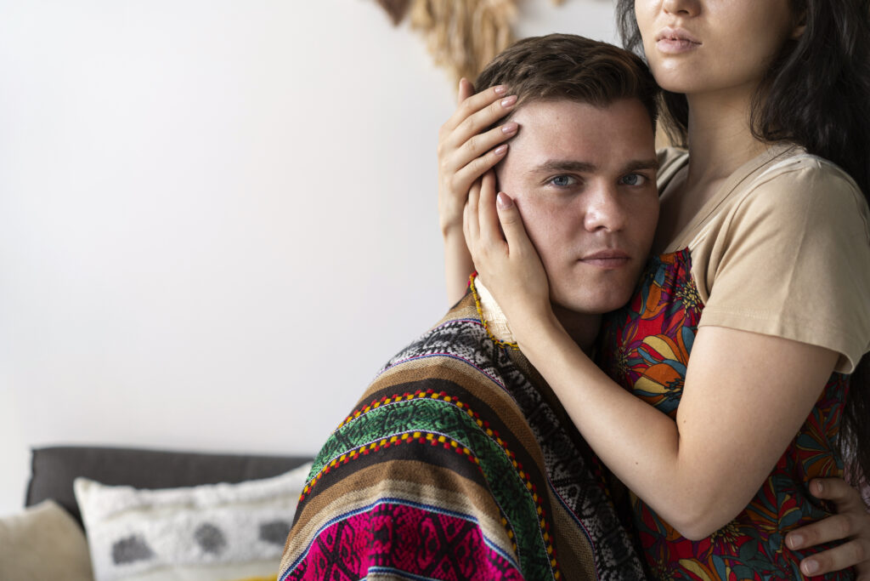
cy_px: 290
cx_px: 435
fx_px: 1329
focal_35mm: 55
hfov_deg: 36.2
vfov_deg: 24.6
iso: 400
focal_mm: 55
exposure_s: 1/125
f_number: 3.2
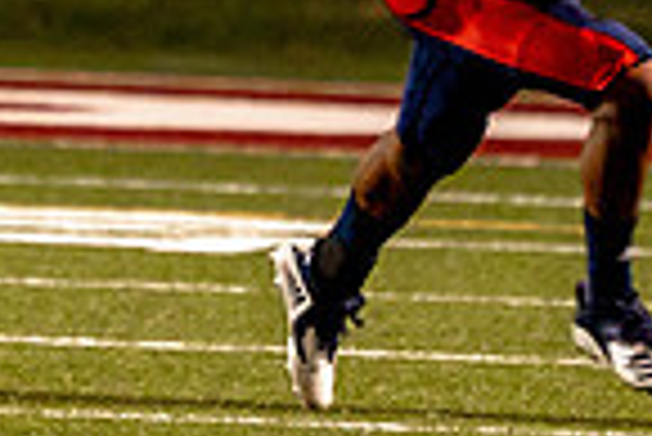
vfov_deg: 0.9
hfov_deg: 1.3
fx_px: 28988
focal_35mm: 1599
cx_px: 117
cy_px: -209
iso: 6400
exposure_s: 1/750
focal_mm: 400
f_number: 5.6
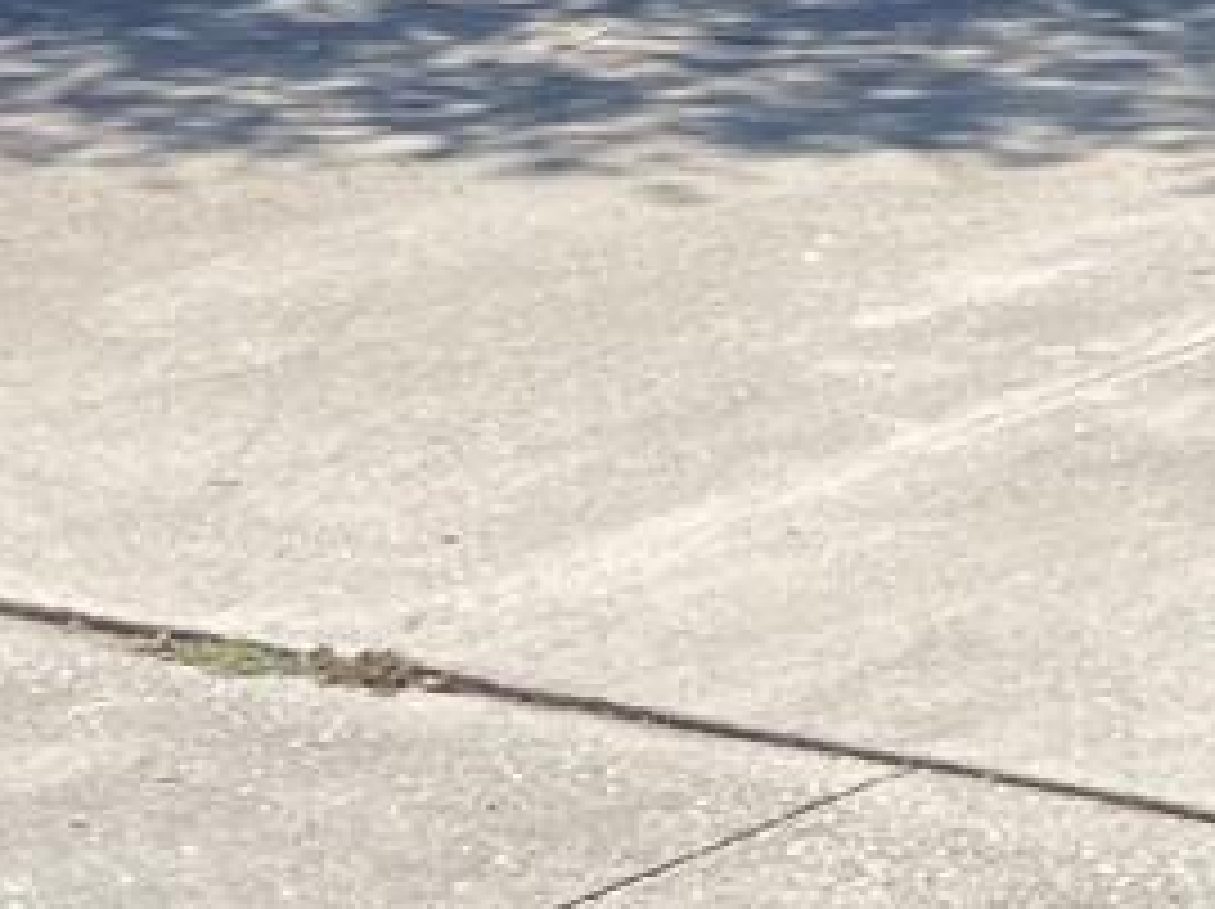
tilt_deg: -4.2
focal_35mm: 166
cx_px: 2048
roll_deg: -2.1
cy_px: -342
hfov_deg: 11.2
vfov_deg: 8.8
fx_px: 5821
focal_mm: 3.99
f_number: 1.8
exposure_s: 1/3003
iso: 20
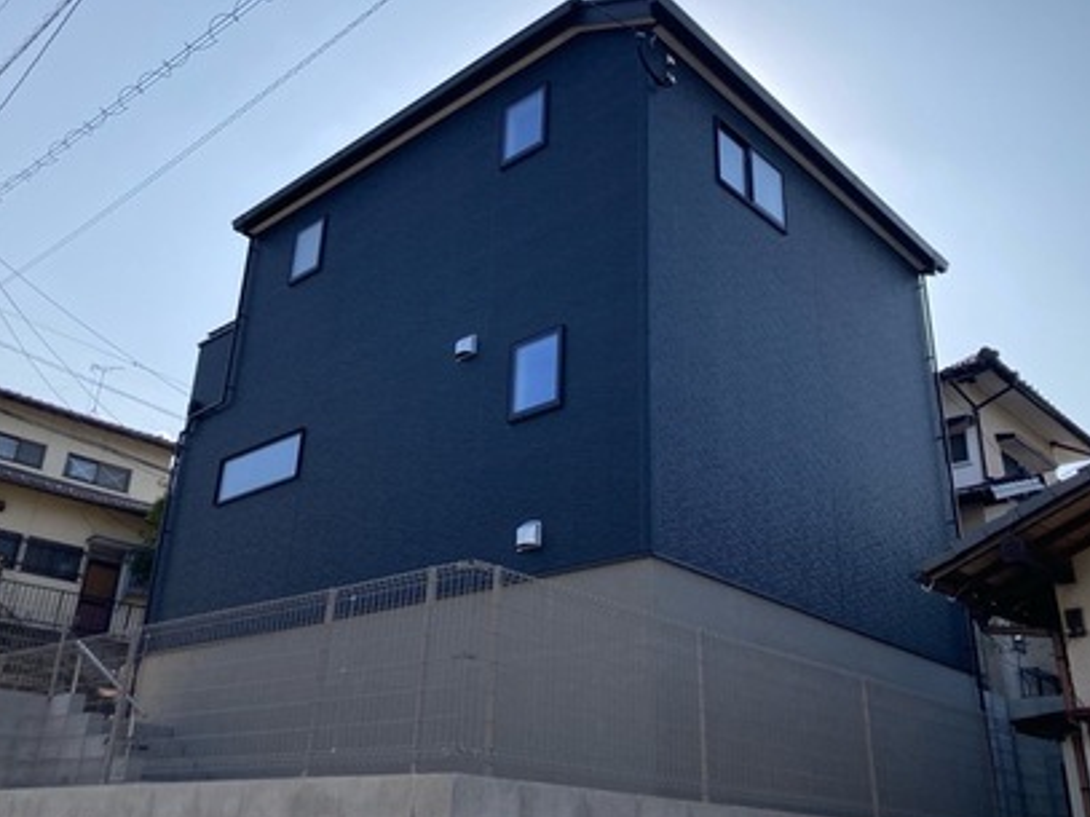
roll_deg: -2.7
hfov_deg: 55.4
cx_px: 528
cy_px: 391
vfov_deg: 42.9
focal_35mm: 33
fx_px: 1039
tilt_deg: +26.2
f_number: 1.8
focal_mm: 3.99
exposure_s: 1/3472
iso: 20
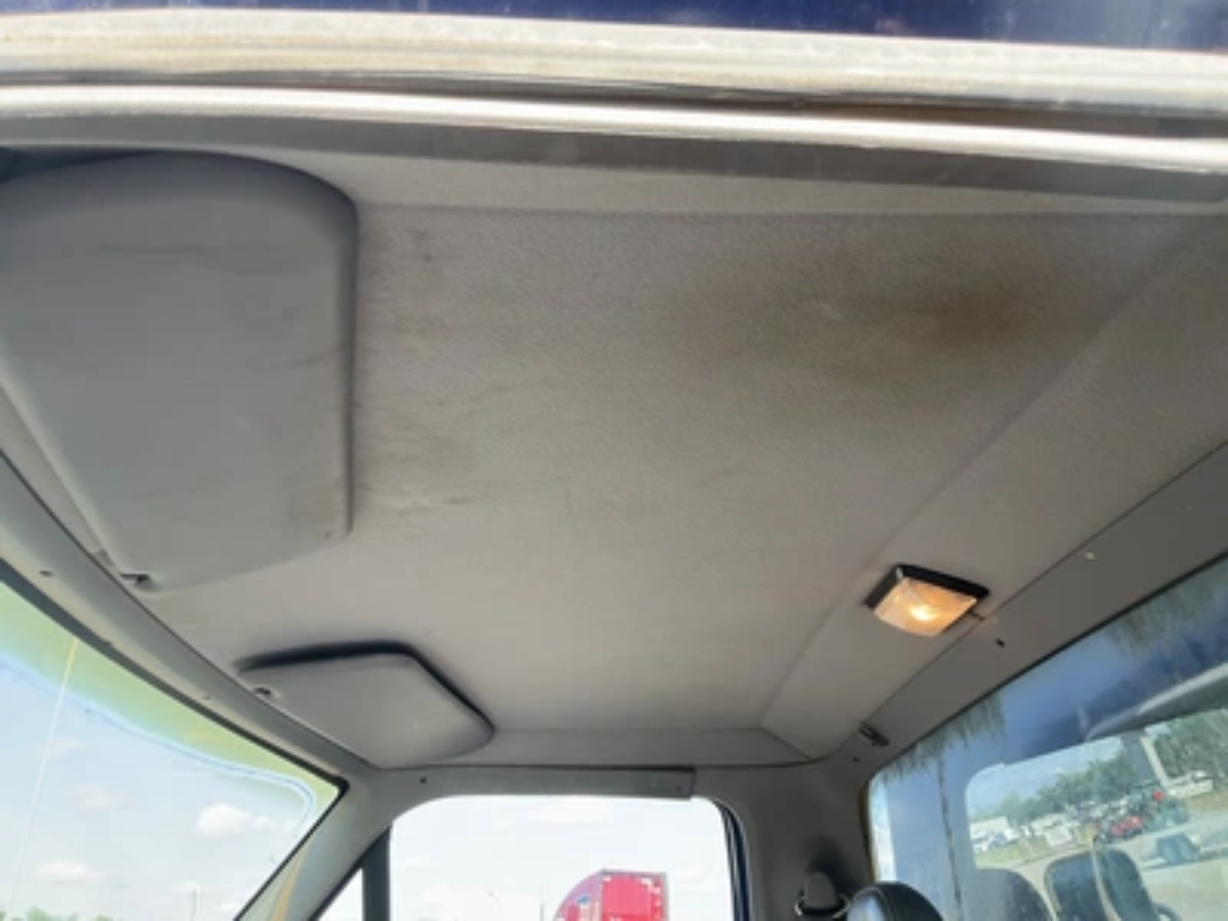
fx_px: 1029
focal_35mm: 29
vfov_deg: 48.2
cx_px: 614
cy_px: 460
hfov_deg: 61.7
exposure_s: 1/172
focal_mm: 3
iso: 25
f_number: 1.8
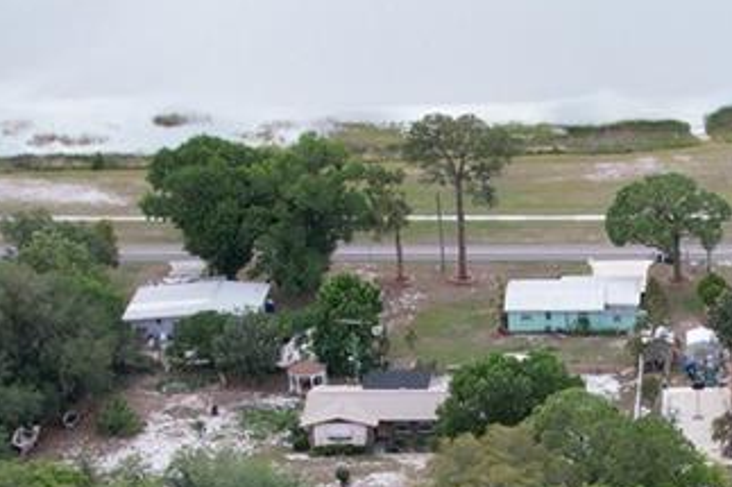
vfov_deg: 12.0
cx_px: 707
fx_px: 2215
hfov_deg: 18.3
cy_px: 711
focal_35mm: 109
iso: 140
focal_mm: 8.38
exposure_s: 1/1000
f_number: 2.8
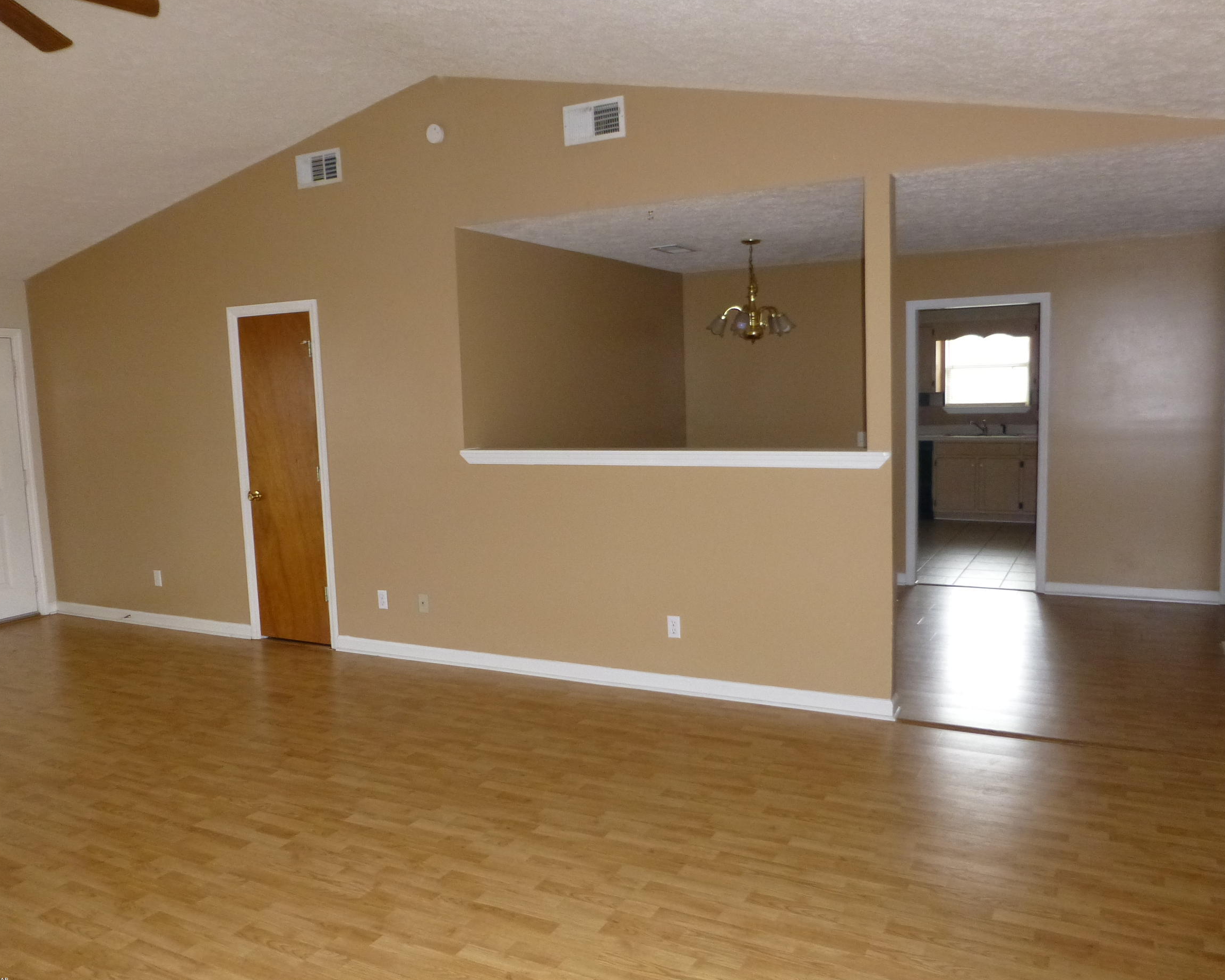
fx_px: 943
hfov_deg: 66.0
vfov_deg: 54.9
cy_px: 502
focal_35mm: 26
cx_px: 646
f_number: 3.3
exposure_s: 1/60
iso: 400
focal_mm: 4.3
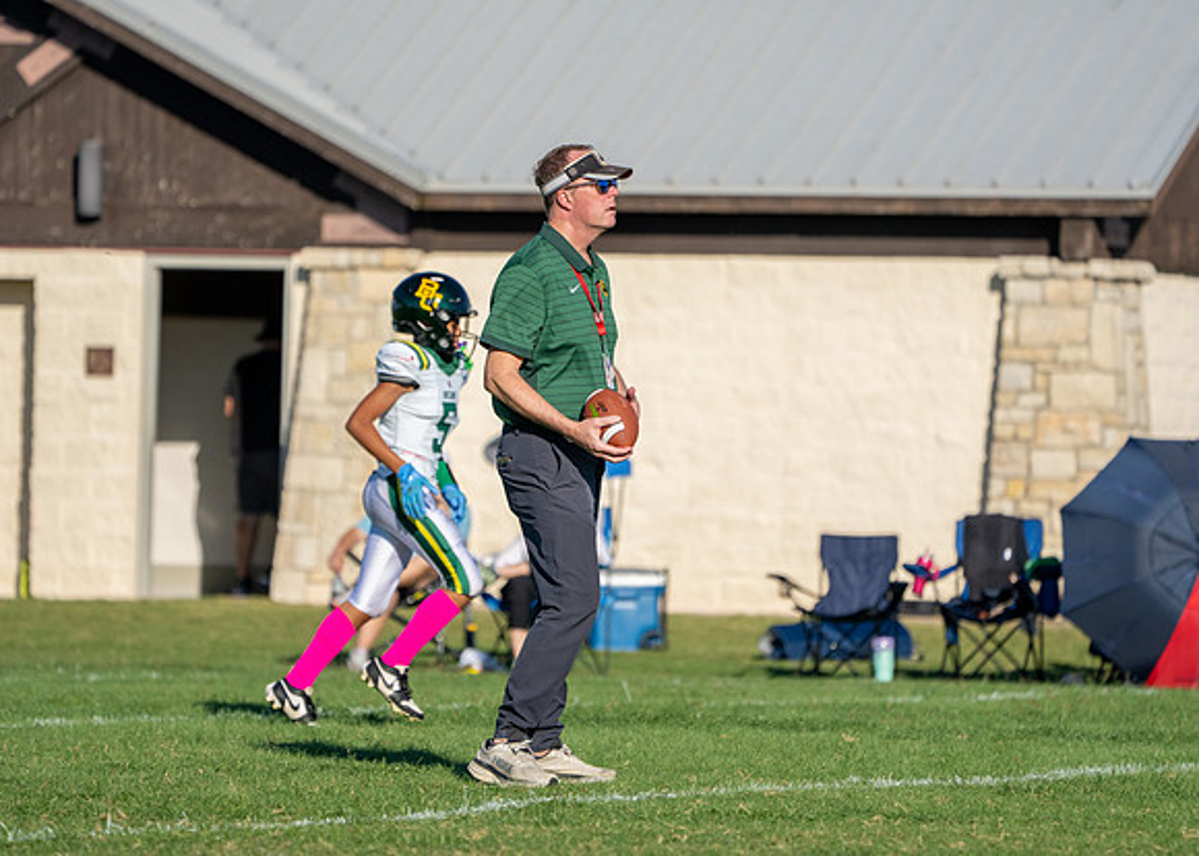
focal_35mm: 338
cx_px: 596
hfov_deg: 6.0
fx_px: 11505
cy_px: 420
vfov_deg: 4.3
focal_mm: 312
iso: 500
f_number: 5.6
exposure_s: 1/5000
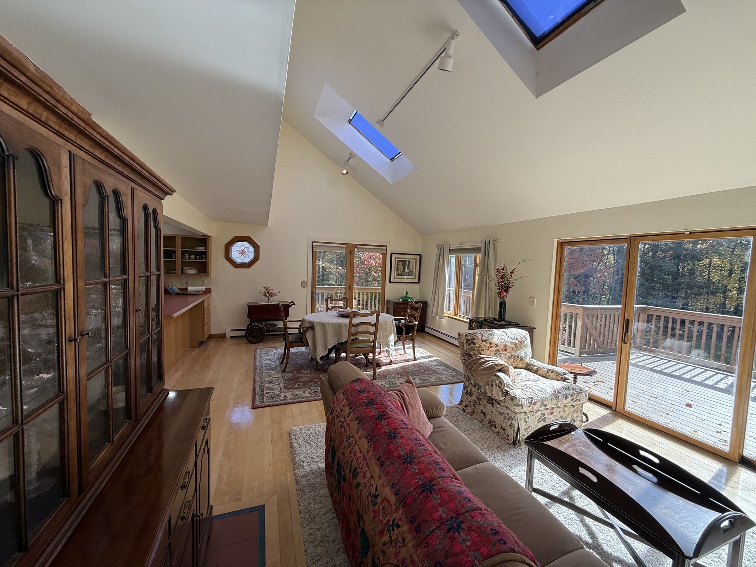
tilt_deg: -3.9
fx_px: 306
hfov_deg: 102.1
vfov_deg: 85.7
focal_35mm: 14
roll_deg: -3.5
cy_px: 284
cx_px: 378
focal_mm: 2.22
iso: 50
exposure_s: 1/144
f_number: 2.2
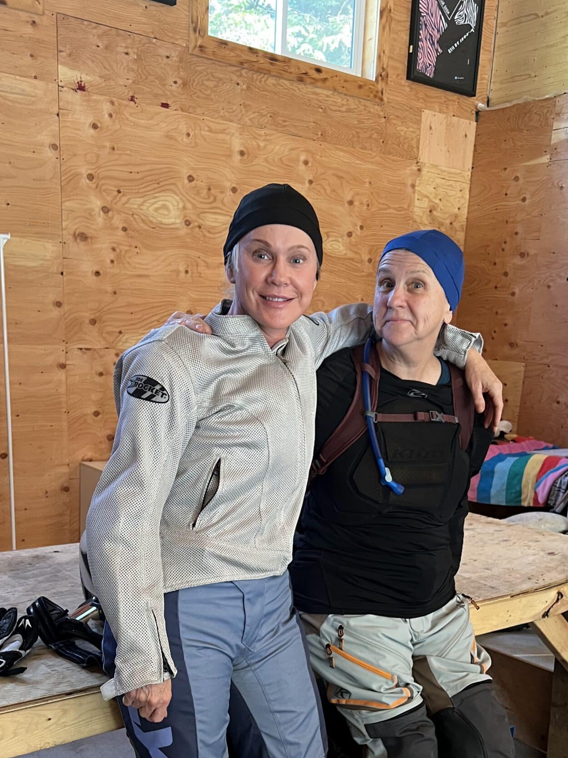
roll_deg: -2.6
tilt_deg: -14.4
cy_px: 567
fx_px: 875
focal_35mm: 40
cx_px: 287
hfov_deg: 36.0
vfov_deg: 45.2
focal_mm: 5.7
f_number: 1.5
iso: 250
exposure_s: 1/60
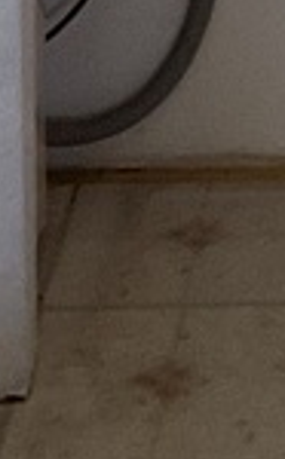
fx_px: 2775
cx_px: 622
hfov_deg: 5.7
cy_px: -737
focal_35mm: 222
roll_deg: -2.0
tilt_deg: -8.8
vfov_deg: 8.5
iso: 200
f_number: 1.8
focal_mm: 3
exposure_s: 1/60
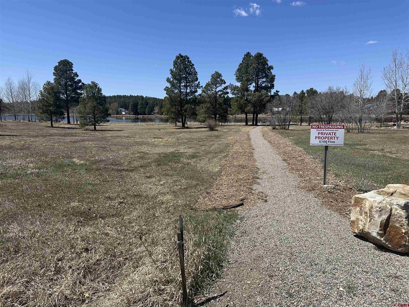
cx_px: 204
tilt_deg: -8.4
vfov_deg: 56.8
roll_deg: -0.3
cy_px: 154
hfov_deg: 71.6
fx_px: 284
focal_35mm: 24
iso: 80
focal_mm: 6.86
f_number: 1.78
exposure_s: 1/5525
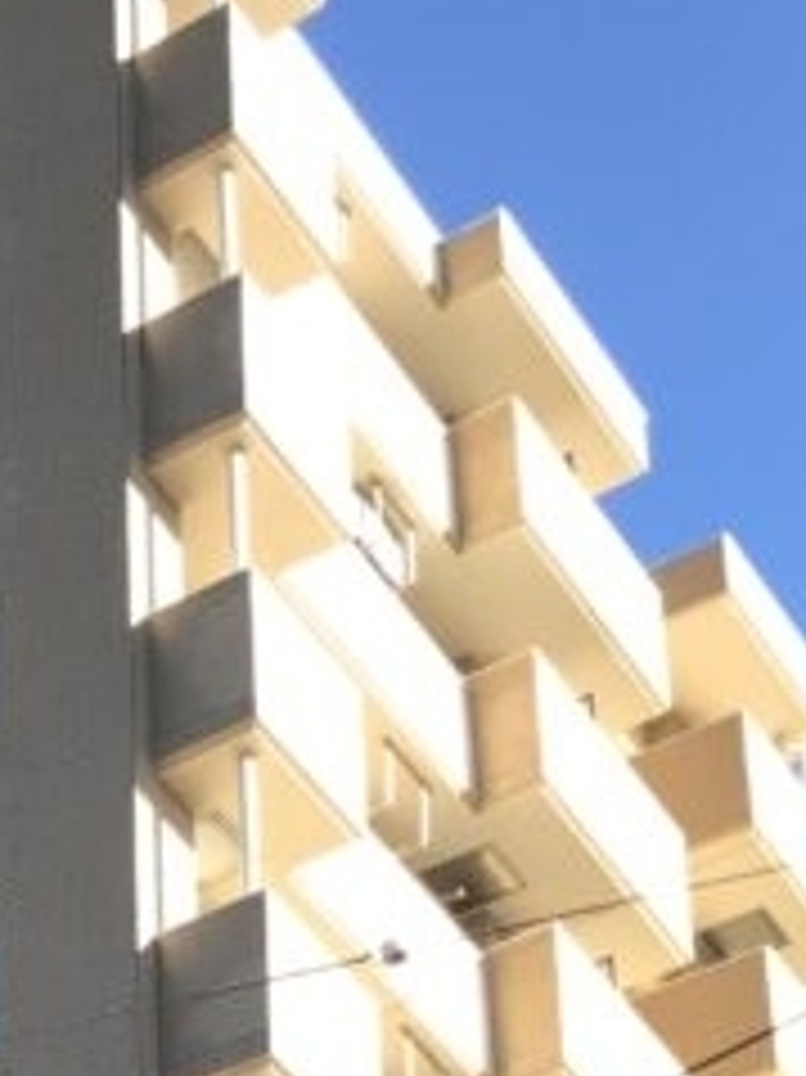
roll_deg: -2.5
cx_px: -230
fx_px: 3729
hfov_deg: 12.0
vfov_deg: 14.2
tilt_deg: +23.8
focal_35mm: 120
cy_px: 2026
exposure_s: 1/725
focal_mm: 3.99
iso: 20
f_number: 1.8
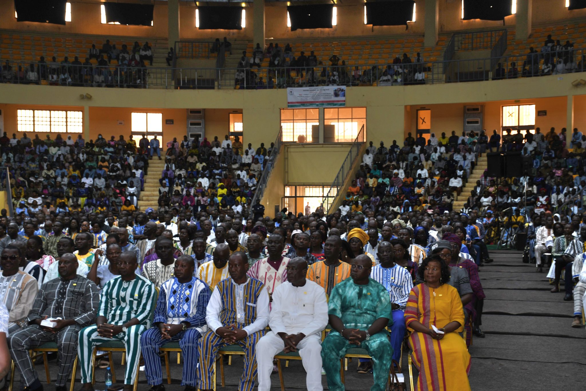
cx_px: 293
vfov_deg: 23.8
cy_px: 196
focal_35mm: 57
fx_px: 928
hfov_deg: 35.1
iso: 200
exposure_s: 1/60.2
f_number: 4.2
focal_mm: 38
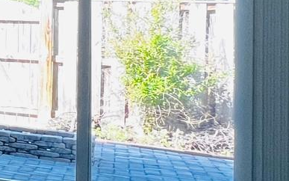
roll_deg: +0.0
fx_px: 575
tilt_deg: +0.4
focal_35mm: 73
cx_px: -437
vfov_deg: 17.6
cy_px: 16
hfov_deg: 14.4
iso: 125
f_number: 1.8
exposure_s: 1/120
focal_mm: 1.57
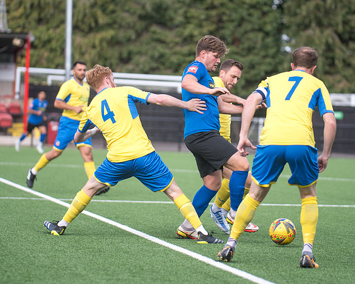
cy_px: 142
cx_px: 196
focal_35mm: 199
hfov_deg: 9.7
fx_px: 2091
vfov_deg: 7.8
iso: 800
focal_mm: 145
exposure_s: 1/1000
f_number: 2.8
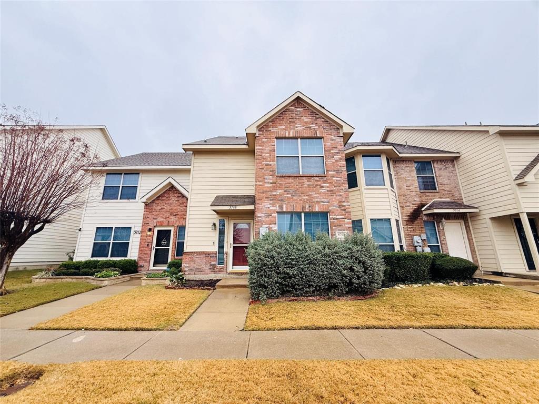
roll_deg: +0.7
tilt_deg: +13.7
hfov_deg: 102.1
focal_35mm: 14
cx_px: 270
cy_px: 202
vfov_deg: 85.7
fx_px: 218
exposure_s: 1/155
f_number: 2.2
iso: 50
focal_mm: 2.22
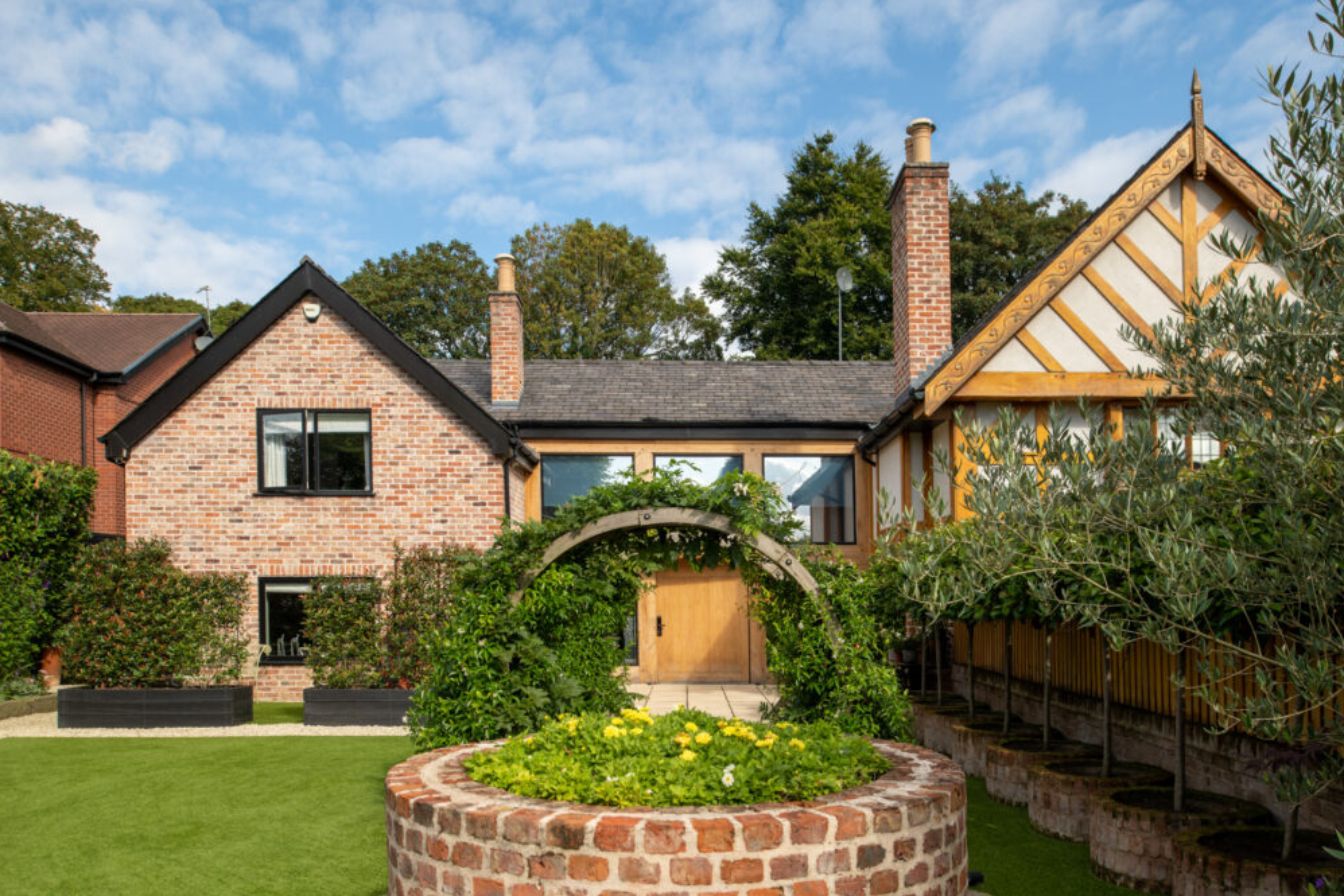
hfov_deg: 71.5
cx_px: 673
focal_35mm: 25
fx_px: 934
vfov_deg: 51.3
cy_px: 450
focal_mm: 24
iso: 200
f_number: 8
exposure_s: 1/320
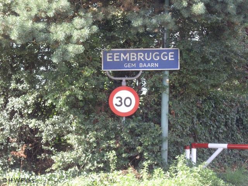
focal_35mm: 92
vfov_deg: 16.1
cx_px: 124
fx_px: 659
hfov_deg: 21.3
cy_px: 93
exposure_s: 1/160
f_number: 4.8
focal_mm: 19.4
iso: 400
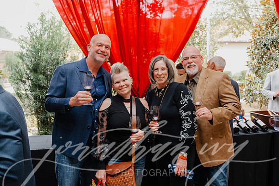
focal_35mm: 36
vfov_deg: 36.9
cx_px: 140
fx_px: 279
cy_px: 93
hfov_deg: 53.1
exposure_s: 1/160
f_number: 4
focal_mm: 36
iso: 2000
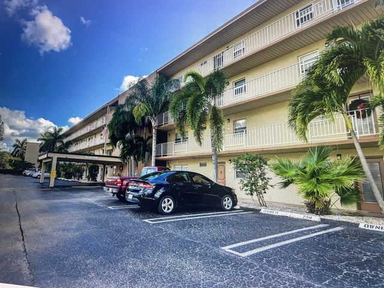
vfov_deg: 53.1
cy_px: 144
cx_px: 192
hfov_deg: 67.3
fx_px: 288
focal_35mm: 26
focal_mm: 4.2
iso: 125
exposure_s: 1/50
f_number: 1.6
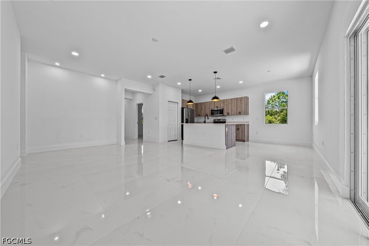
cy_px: 123
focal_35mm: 12
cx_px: 184
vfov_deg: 90.0
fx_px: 123
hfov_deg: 112.6
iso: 200
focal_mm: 12
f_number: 9
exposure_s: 1/8
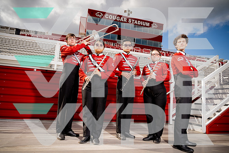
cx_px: 114
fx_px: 153
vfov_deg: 53.2
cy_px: 76
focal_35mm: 24
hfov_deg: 73.7
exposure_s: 1/250
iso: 100
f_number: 6.3
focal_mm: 24
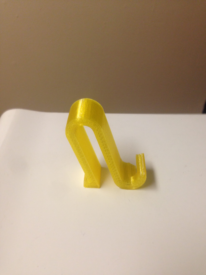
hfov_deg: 42.9
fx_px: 262
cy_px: 138
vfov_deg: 55.4
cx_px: 103
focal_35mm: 33
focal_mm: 4.12
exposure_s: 1/20
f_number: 2.4
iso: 100
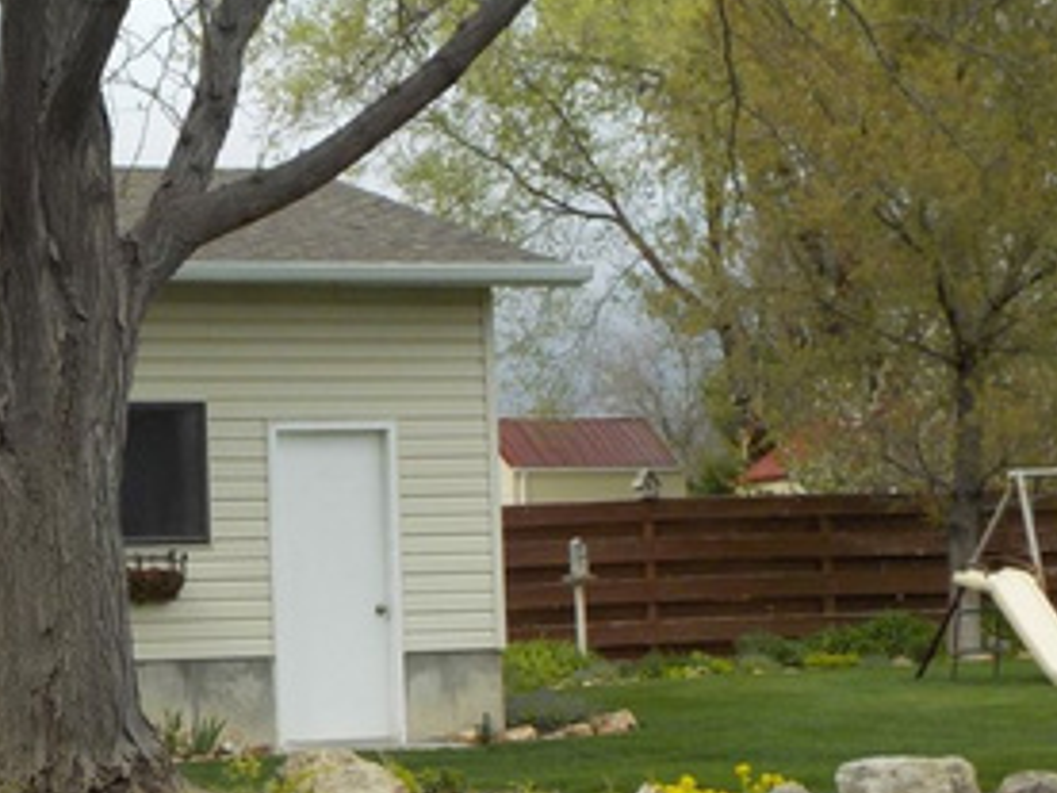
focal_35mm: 88
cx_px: 23
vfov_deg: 16.7
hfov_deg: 21.5
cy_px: 624
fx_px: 2687
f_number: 3.7
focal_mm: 5.2
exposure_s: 1/640
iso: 125
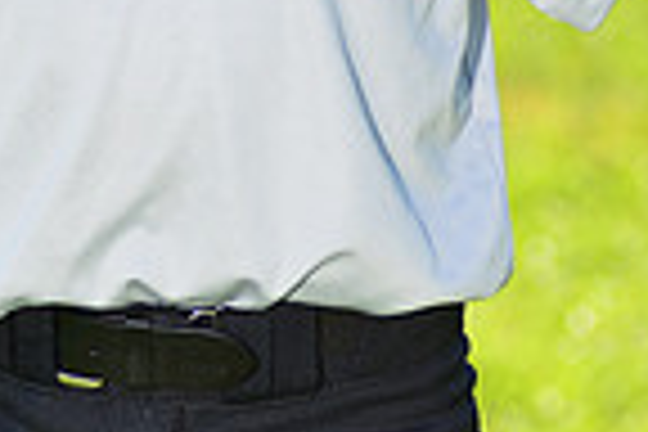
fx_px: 9773
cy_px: -385
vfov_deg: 2.5
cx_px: 315
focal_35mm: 543
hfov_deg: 3.8
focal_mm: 135
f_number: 5
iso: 100
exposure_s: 1/250
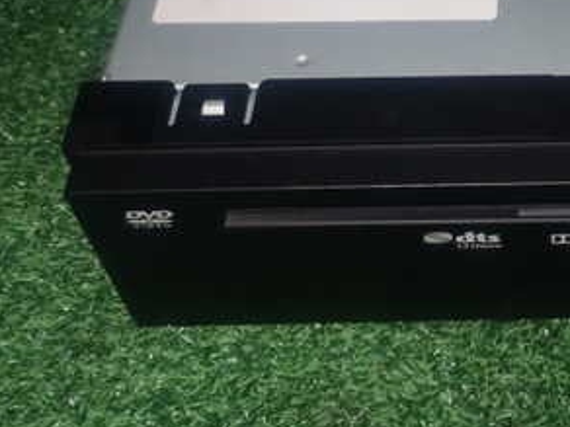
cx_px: 566
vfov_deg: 19.4
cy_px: 4
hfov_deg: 25.1
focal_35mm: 74
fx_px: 1219
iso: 320
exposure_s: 1/40
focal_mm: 6.37
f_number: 7.1
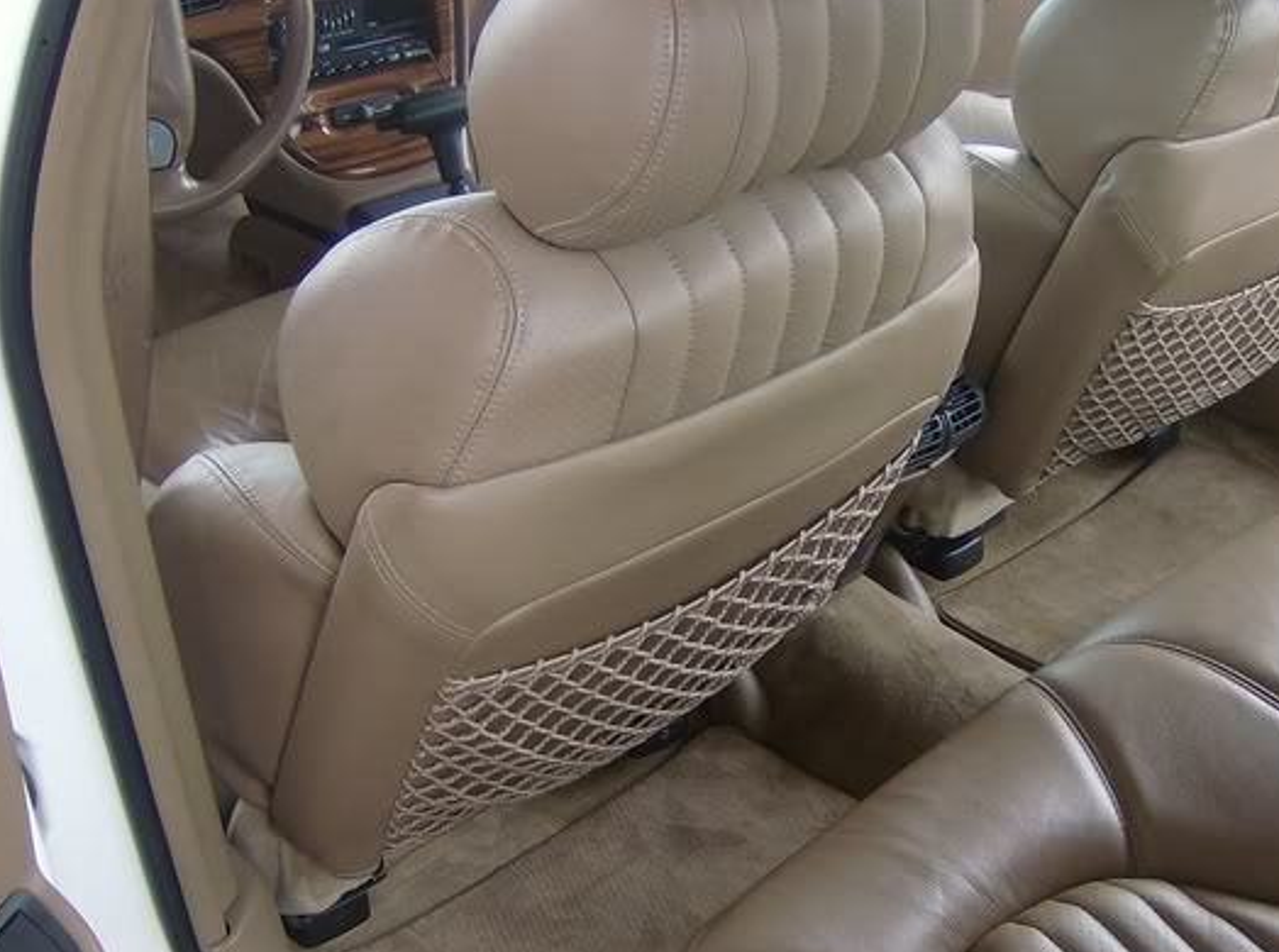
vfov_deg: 26.4
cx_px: 923
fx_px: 2027
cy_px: 530
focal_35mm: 55
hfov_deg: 34.5
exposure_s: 1/71.1
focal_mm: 6
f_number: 2.8
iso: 100
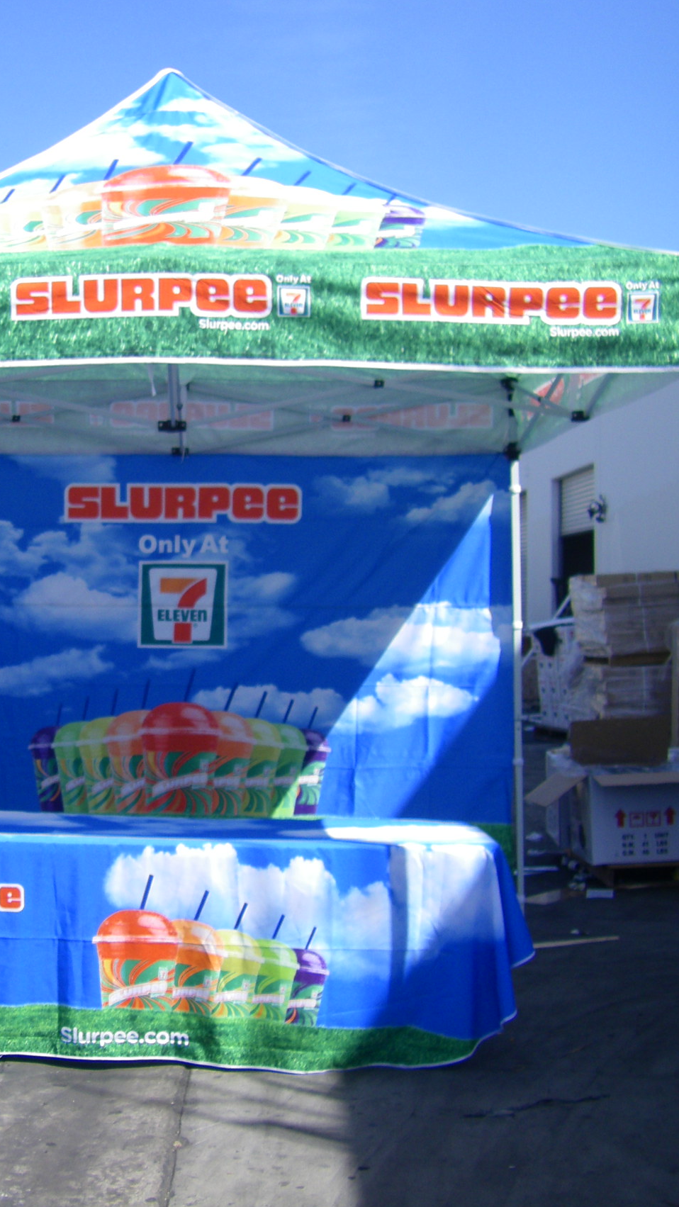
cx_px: 114
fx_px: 1792
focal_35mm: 56
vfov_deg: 37.2
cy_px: 597
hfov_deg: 21.1
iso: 64
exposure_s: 1/125
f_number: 7
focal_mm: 6.3
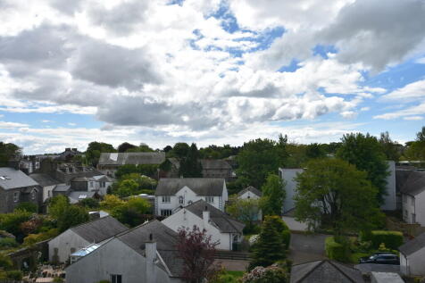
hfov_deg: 61.9
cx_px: 212
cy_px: 142
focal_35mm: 30
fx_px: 354
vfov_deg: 43.6
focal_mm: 20
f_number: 8
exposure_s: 1/500
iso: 160
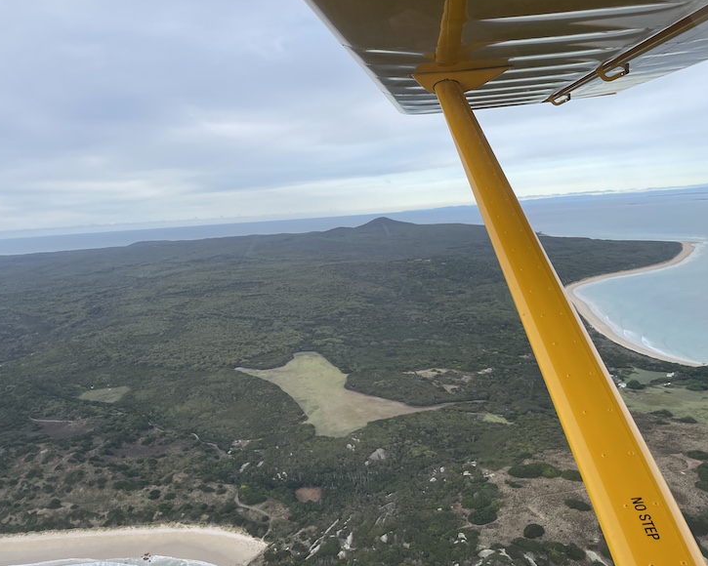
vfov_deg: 51.5
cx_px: 336
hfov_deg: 62.2
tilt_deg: -8.8
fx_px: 587
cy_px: 282
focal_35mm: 28
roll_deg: +4.1
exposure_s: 1/1490
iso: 32
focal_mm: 4.2
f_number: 1.6
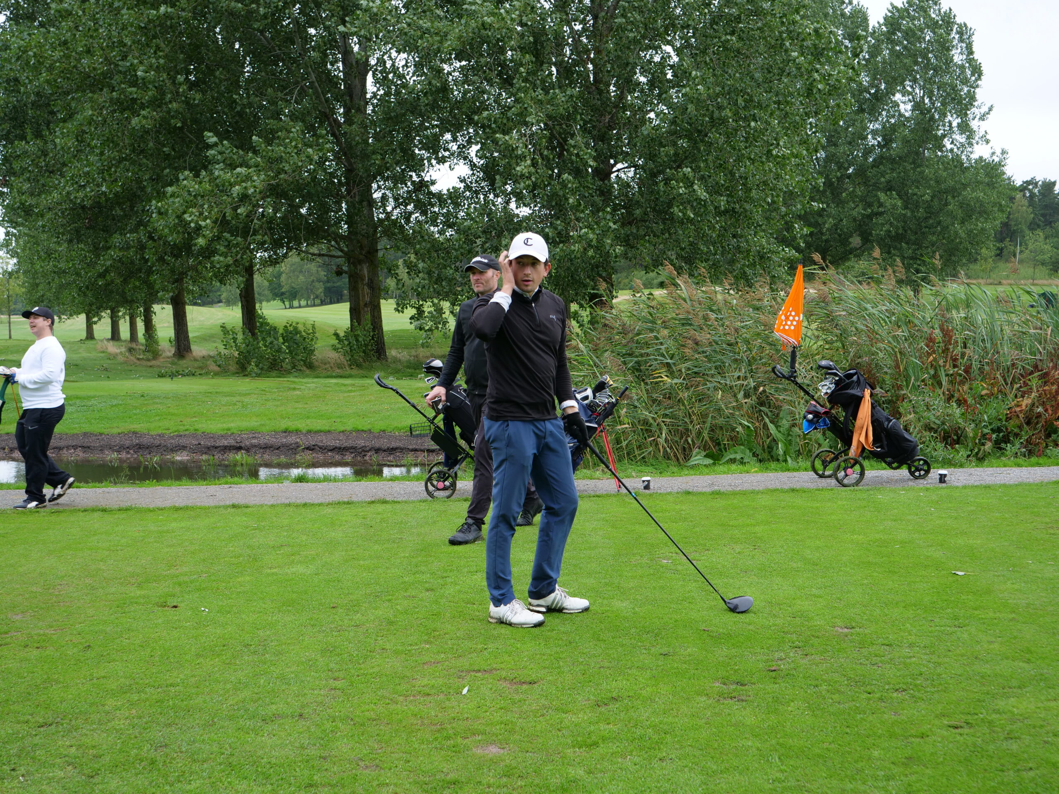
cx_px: 530
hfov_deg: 46.8
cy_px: 397
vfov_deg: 36.0
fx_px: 1224
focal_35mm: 40
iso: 200
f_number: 3.5
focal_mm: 20
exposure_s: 1/125
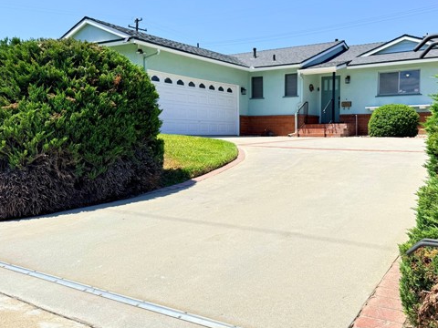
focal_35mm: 32
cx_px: 277
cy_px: 154
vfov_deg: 44.1
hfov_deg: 56.1
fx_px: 405
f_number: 1.78
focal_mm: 6.76
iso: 80
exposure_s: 1/4975
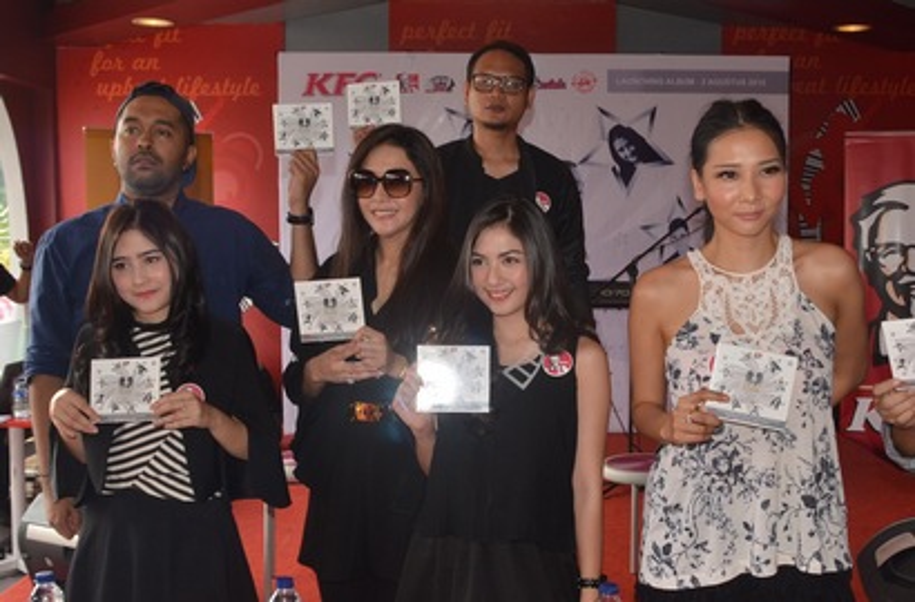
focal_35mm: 33
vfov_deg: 39.7
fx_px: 836
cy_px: 301
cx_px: 458
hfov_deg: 57.4
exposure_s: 1/125
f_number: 9.5
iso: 500
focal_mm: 22
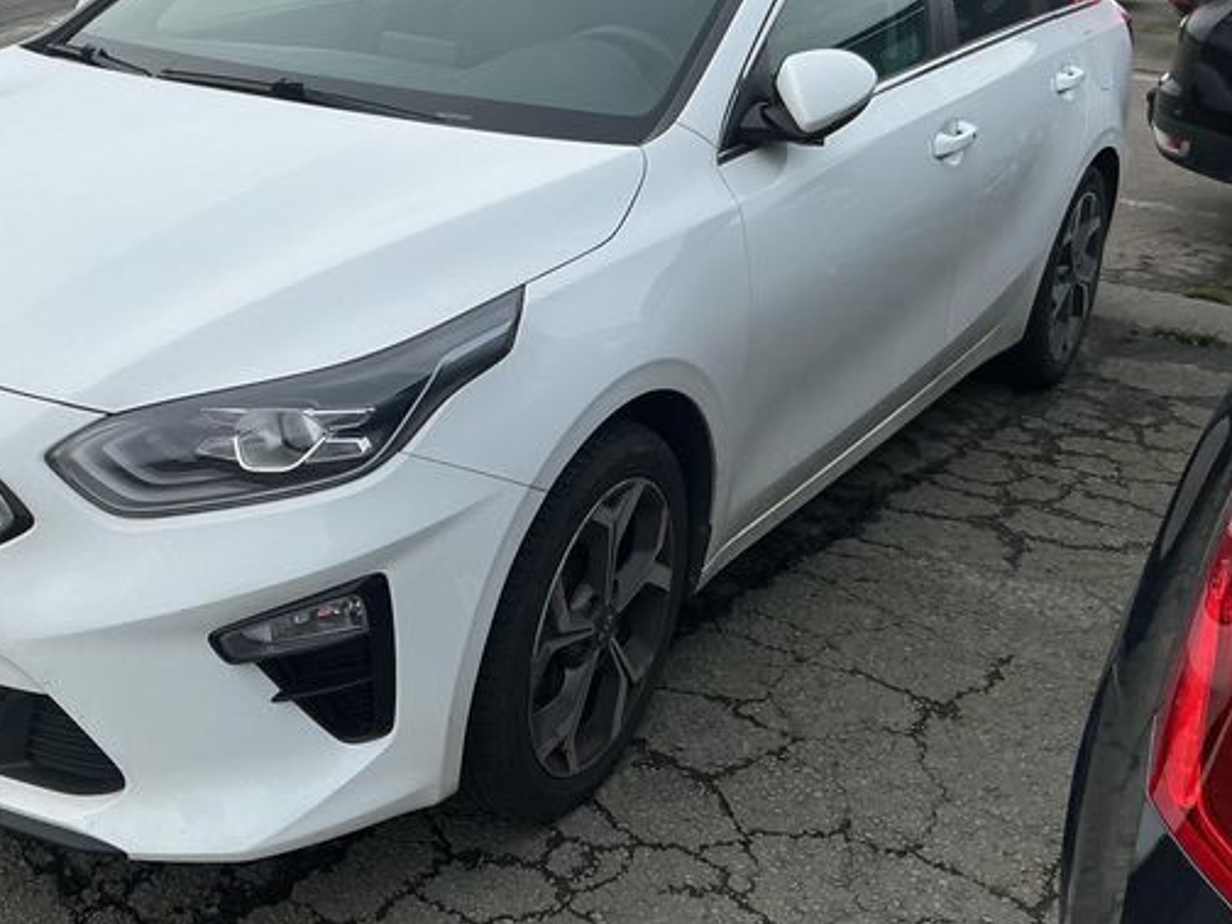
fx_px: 1637
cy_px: 374
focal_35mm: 46
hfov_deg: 40.6
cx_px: 396
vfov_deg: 31.4
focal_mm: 3
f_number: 1.8
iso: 25
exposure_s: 1/770
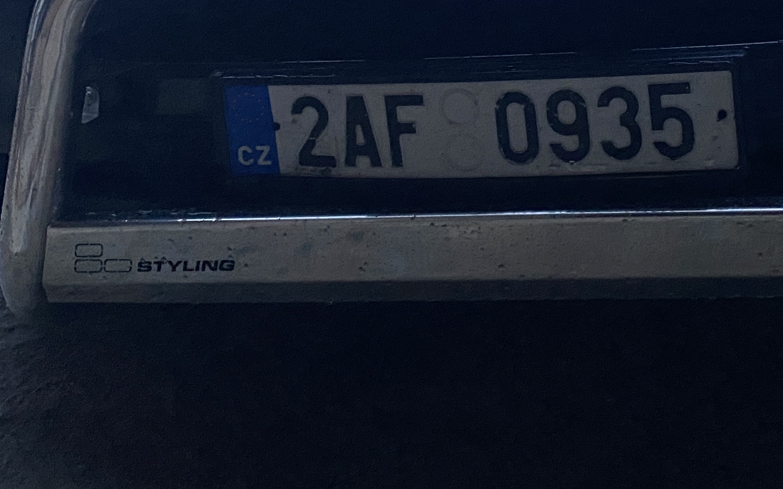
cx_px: 548
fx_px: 1408
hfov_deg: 30.7
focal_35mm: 66
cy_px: -172
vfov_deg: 18.2
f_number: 1.8
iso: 640
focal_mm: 4.25
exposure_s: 1/30
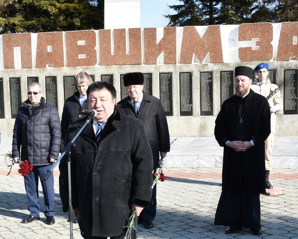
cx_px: 96
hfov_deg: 26.9
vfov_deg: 21.8
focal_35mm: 70
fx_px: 618
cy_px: 161
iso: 1000
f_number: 13
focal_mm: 46
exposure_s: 1/640
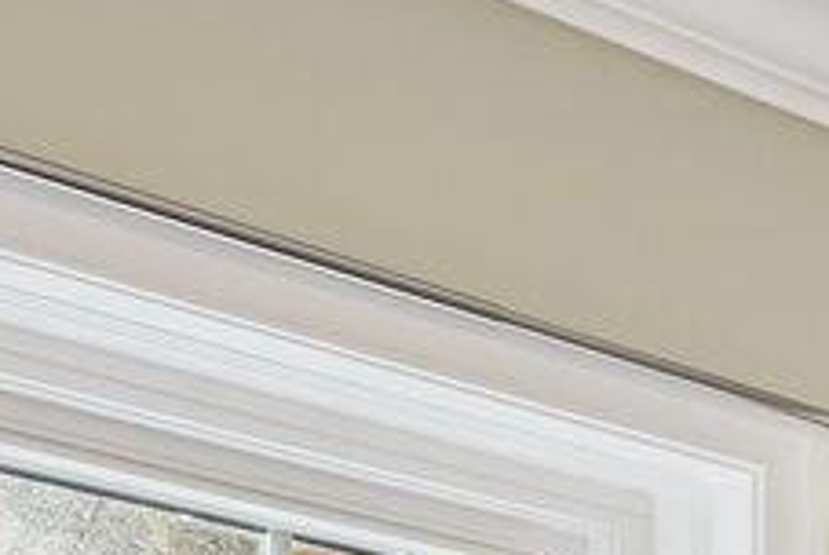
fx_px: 3505
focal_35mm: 152
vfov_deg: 8.1
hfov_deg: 10.4
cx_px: 2356
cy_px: 1482
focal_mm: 20
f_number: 9
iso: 200
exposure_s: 1.3
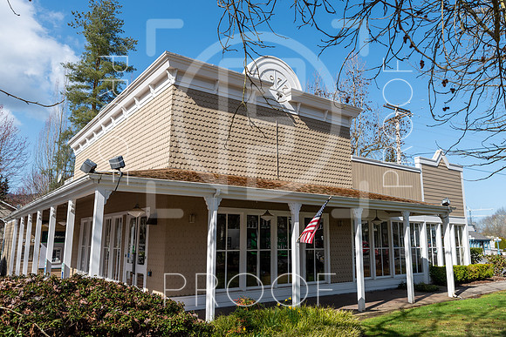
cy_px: 163
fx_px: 388
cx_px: 266
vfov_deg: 47.1
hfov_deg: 66.2
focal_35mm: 28
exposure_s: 1/400
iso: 100
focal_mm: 26
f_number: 7.1
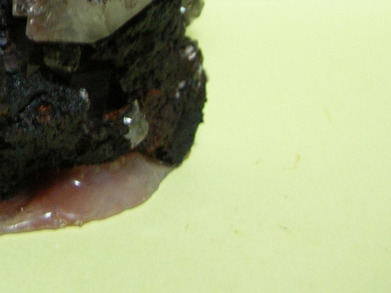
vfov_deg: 15.6
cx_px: -32
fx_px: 1027
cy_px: -55
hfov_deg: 20.6
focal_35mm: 91
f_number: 2.7
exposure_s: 1/4.1
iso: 110
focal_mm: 6
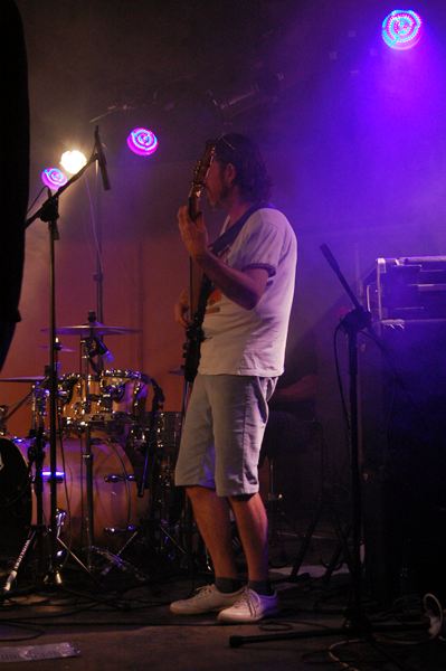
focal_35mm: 57
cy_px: 336
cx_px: 223
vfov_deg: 35.1
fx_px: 1061
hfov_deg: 23.7
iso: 800
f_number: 5
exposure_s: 1/125
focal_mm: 38
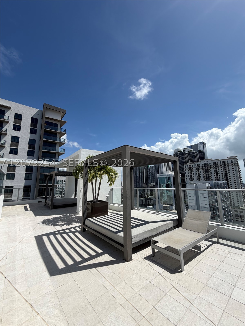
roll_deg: -0.4
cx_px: 122
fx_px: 132
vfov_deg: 102.1
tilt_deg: +9.6
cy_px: 163
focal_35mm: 14
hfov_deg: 85.7
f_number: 2.2
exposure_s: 1/1534
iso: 20
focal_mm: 2.22
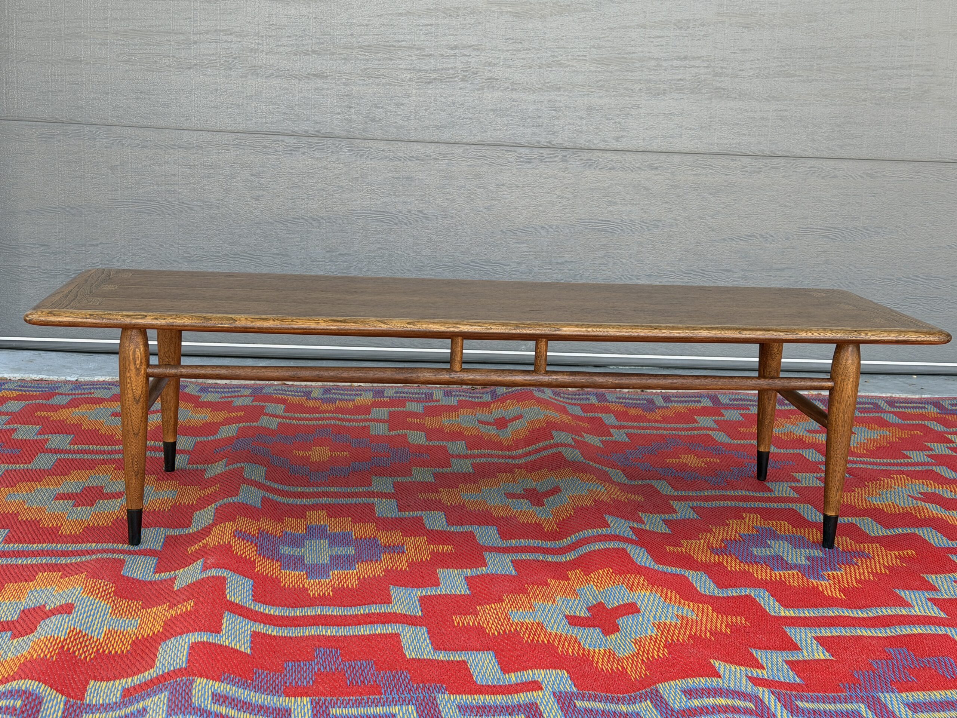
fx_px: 1327
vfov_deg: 30.3
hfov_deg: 39.7
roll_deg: -1.8
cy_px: 359
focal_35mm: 48
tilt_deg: -8.0
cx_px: 478
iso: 50
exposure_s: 1/168
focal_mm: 6.76
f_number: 1.78
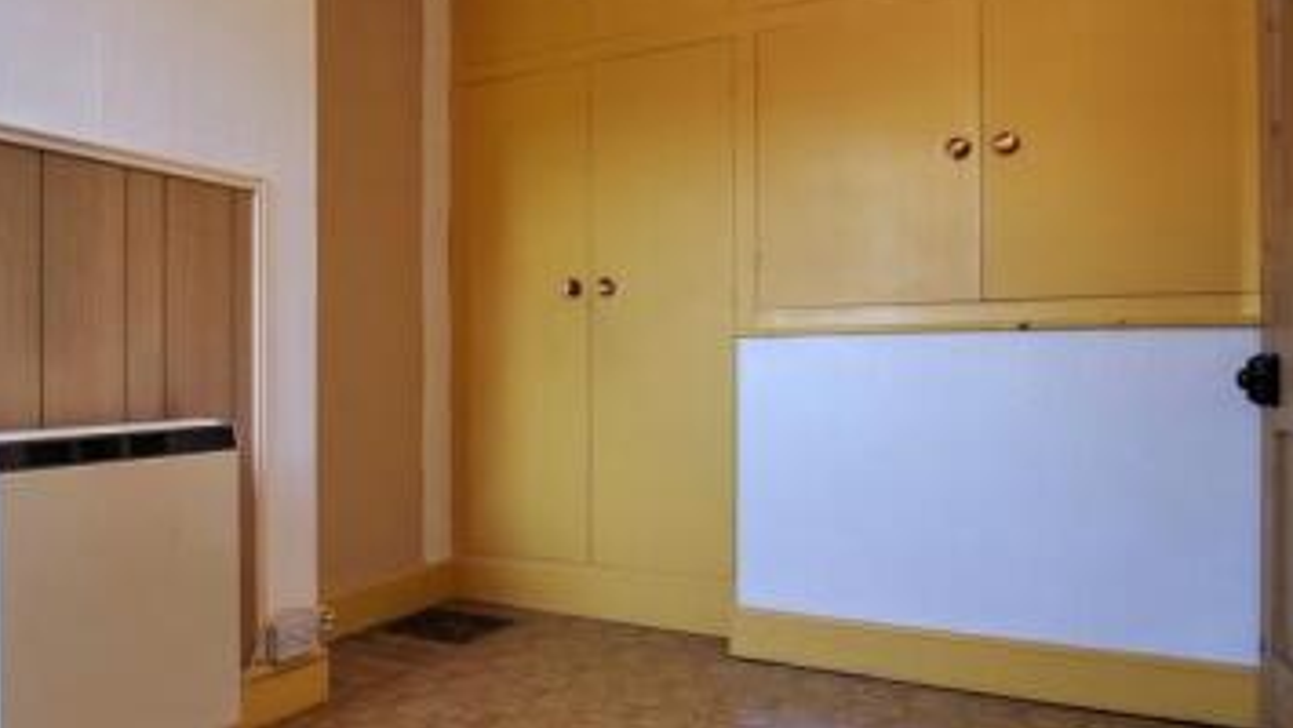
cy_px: 362
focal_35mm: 29
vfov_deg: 40.2
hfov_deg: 62.6
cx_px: 337
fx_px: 995
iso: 200
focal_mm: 10
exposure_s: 1/25
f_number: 3.5
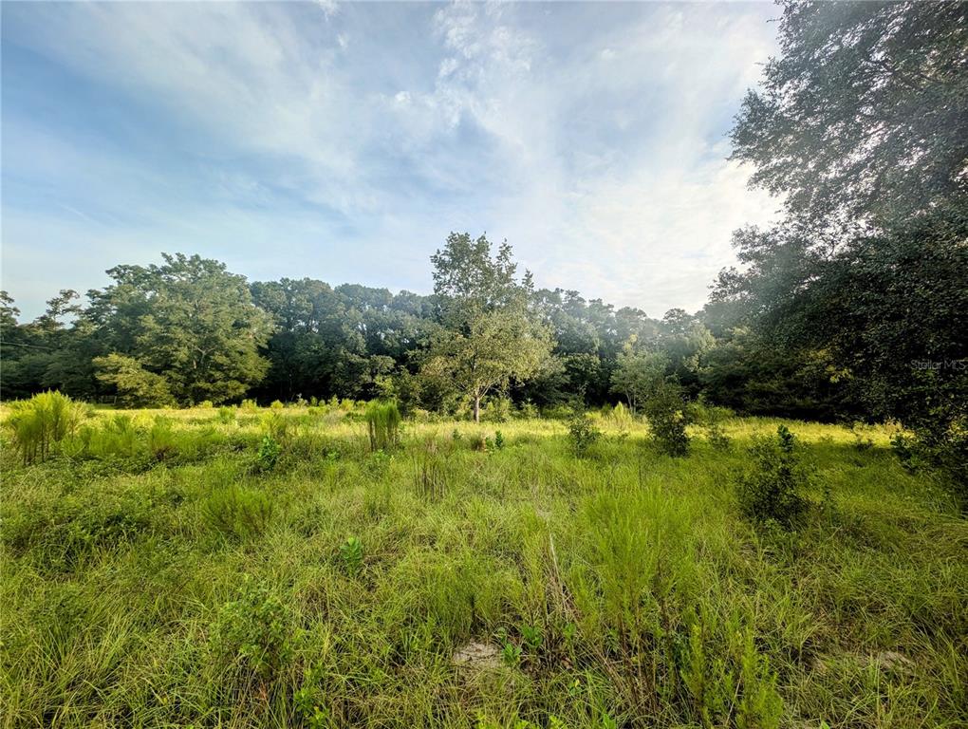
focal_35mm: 12
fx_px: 336
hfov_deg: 110.5
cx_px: 484
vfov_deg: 94.6
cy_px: 364
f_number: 1.95
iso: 40
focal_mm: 2.23
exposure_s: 1/977
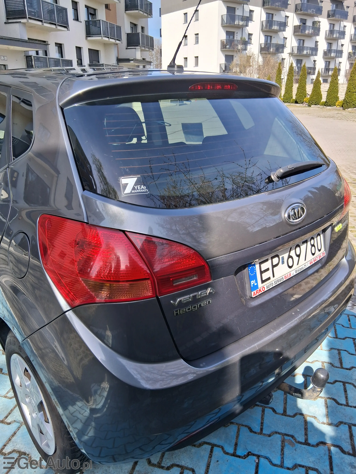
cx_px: 178
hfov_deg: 53.1
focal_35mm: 26
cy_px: 237
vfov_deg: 67.3
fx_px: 357
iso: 25
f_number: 1.8
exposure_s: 1/224
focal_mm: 3.98
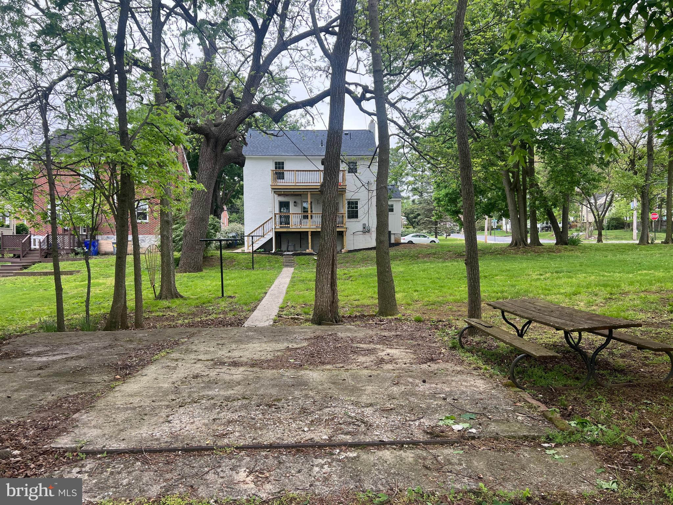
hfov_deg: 67.3
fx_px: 505
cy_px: 252
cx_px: 336
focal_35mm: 26
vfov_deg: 53.1
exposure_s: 1/205
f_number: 1.5
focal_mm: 5.7
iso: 40
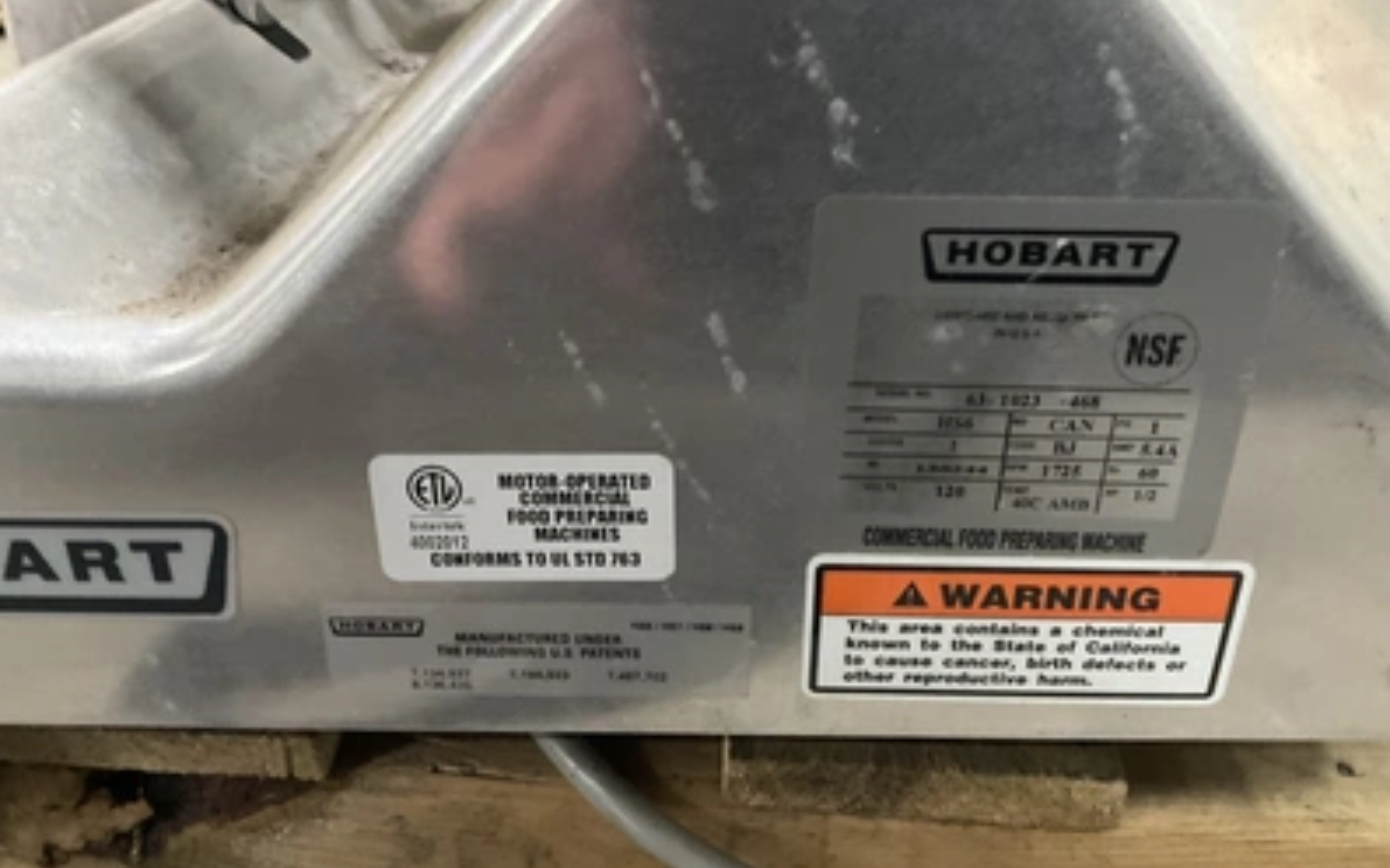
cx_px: 693
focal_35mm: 31
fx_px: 1174
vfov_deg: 40.4
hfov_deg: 61.2
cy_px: 350
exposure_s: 1/30
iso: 400
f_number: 1.8
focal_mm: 3
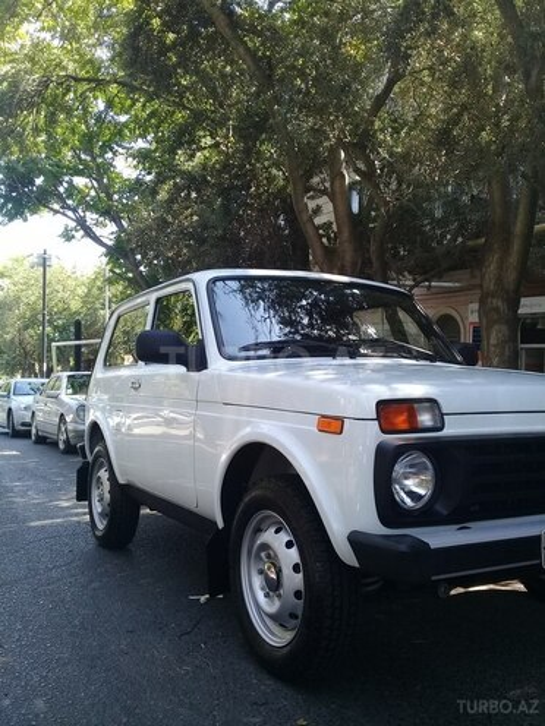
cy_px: 363
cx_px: 272
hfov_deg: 45.4
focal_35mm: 31
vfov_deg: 58.4
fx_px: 651
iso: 50
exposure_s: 1/140
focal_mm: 3.3
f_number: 2.2
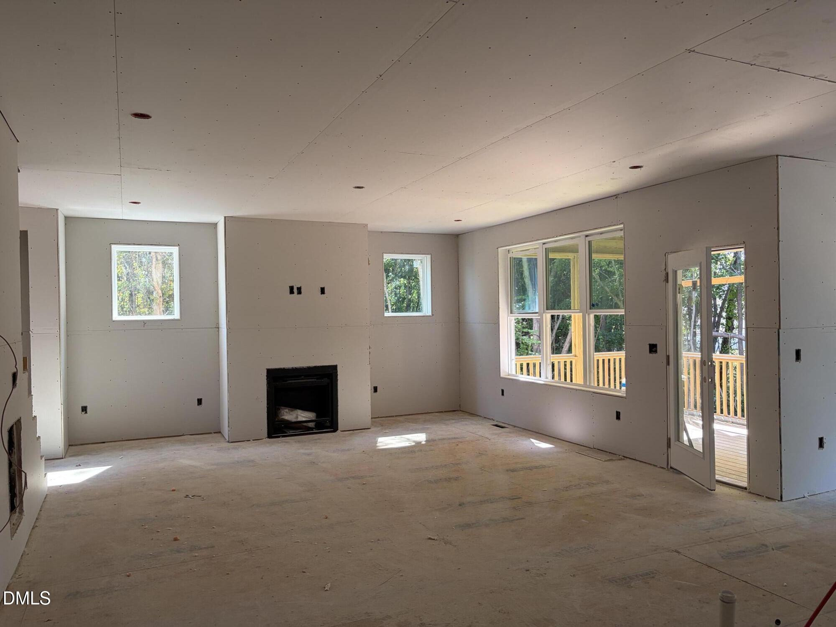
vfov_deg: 53.1
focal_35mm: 26
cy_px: 314
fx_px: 628
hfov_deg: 67.3
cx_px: 418
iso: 100
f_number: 1.6
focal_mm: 5.96
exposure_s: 1/183
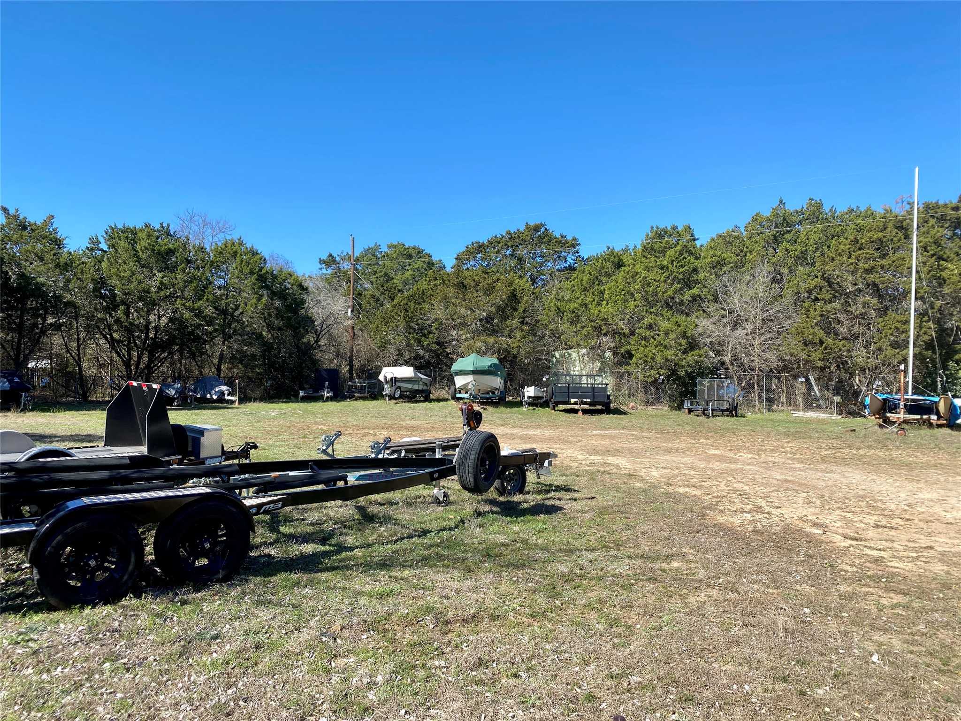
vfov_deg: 53.1
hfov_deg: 67.3
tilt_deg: +3.2
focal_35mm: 26
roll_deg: -1.0
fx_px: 722
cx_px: 480
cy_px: 360
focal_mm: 4.25
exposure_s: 1/1274
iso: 32
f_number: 1.8
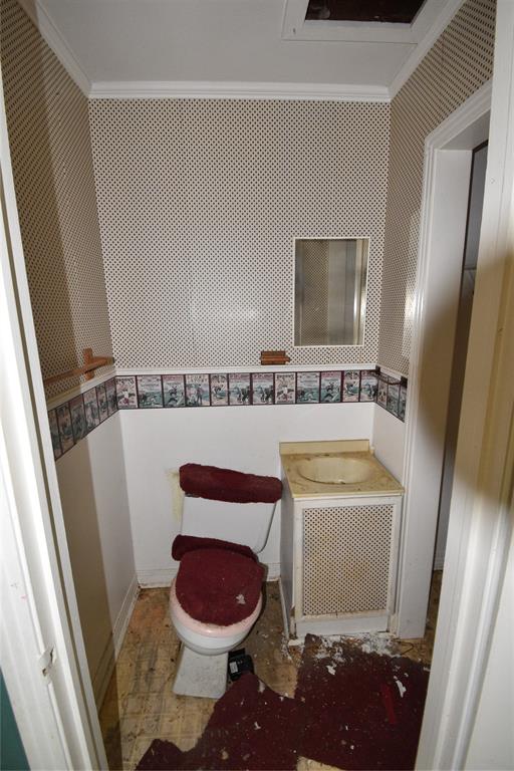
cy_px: 386
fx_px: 321
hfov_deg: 77.3
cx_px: 257
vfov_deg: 100.4
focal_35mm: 15
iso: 1600
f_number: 11
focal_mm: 10
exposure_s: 1/8
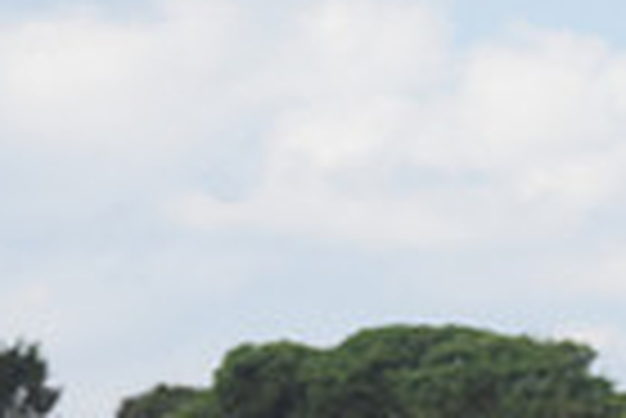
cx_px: 644
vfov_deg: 1.7
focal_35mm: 832
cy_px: 856
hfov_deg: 2.5
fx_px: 14482
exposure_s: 1/1000
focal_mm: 200
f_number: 8
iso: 2200
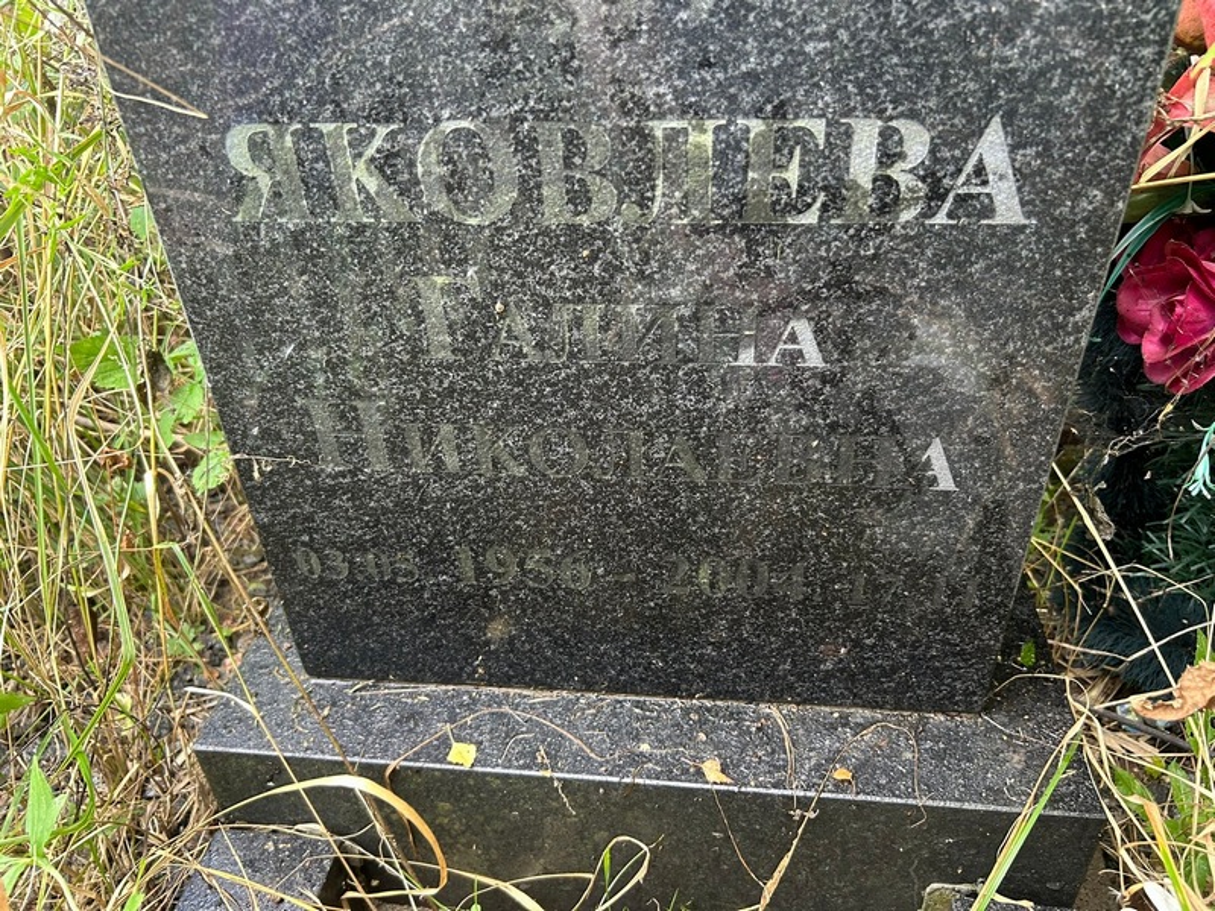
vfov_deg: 53.1
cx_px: 608
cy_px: 456
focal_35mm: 26
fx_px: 913
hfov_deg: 67.3
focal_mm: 5.7
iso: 125
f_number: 1.5
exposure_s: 1/97
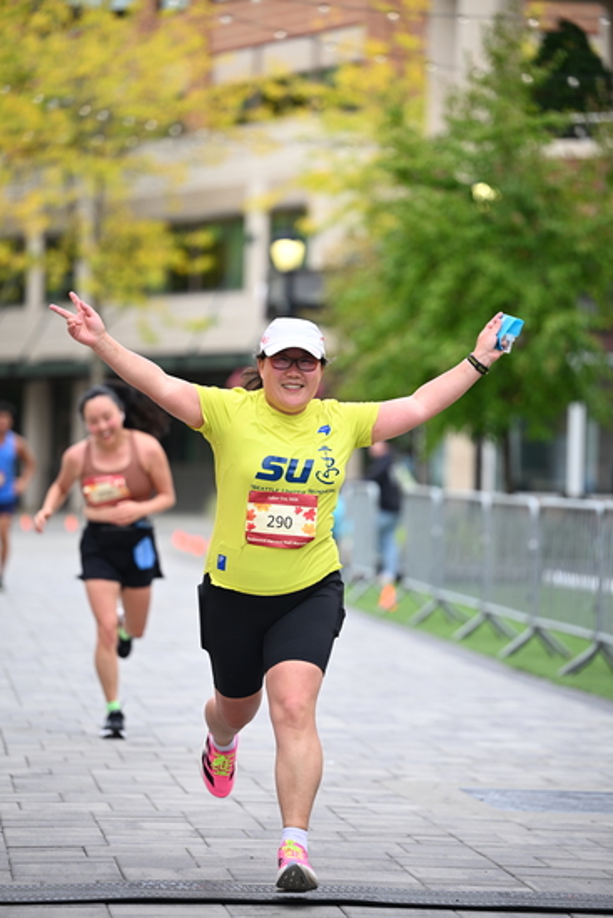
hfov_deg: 9.8
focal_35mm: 140
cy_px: 459
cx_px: 306
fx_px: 3573
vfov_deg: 14.6
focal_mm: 140
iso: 640
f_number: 2.8
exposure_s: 1/1600
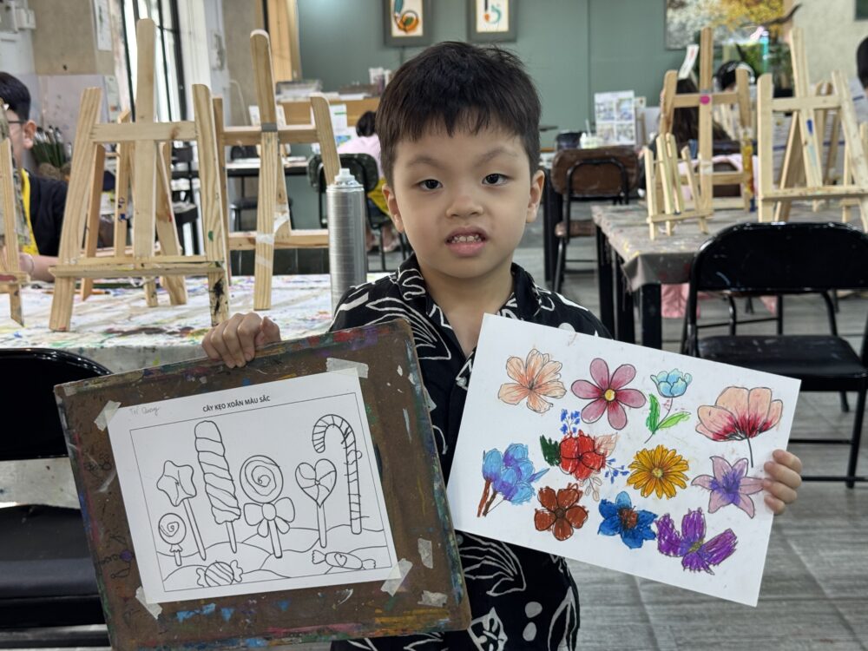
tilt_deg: -10.8
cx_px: 434
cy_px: 326
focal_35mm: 48
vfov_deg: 30.3
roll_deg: +3.2
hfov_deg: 39.7
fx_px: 1204
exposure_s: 1/50
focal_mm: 6.76
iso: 50
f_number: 1.78
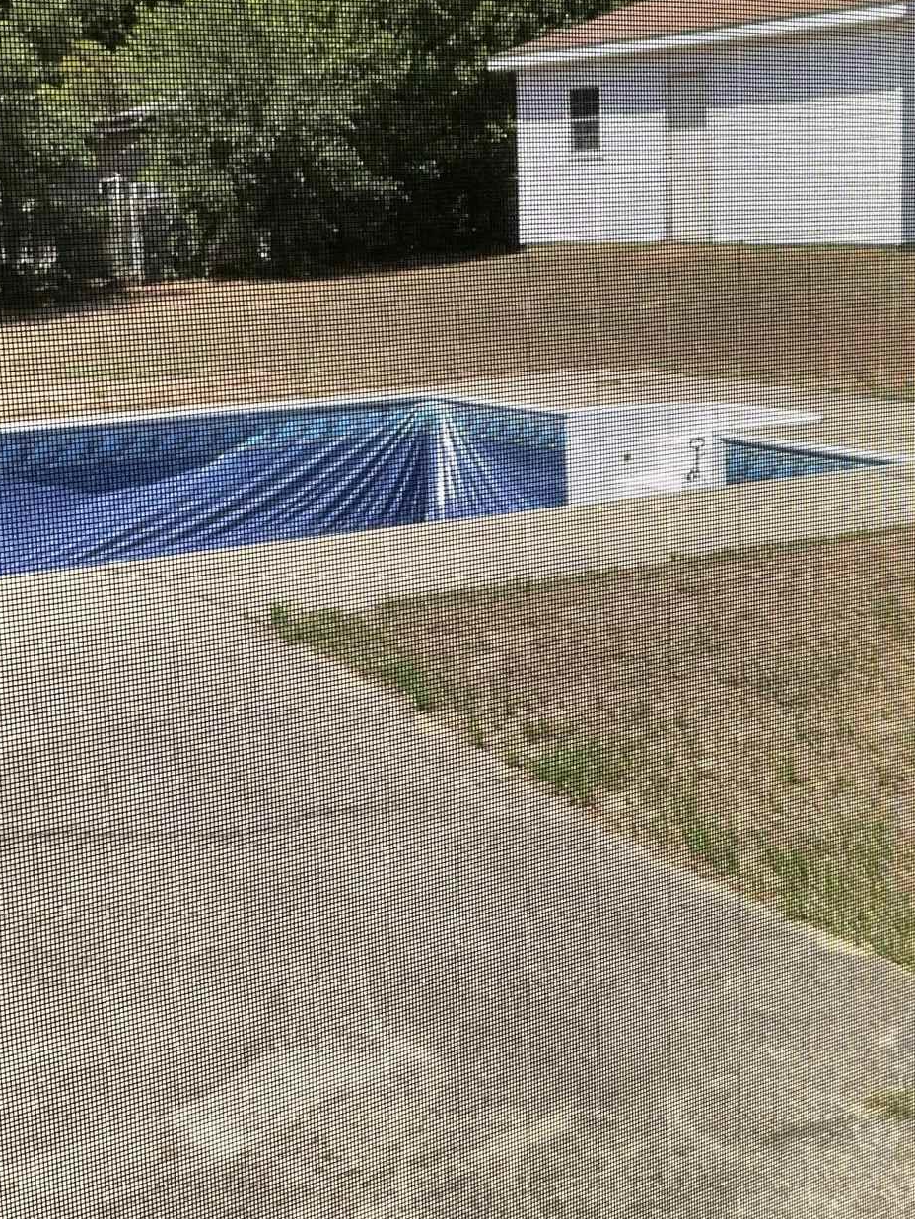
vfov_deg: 35.4
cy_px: 498
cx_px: 618
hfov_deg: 26.9
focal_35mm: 54
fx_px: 1903
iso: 16
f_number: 1.8
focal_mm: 3
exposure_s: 1/1342
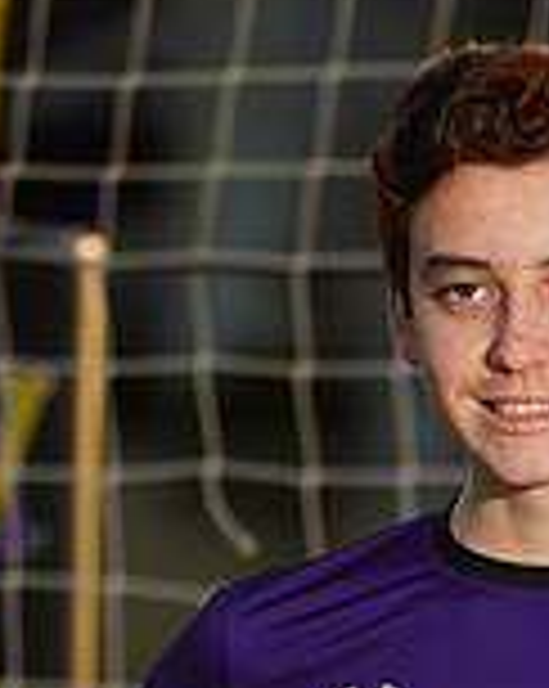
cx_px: 385
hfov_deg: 1.2
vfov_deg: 1.6
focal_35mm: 1240
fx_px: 25235
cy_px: 1124
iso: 100
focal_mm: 348
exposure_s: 1/200
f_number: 7.1
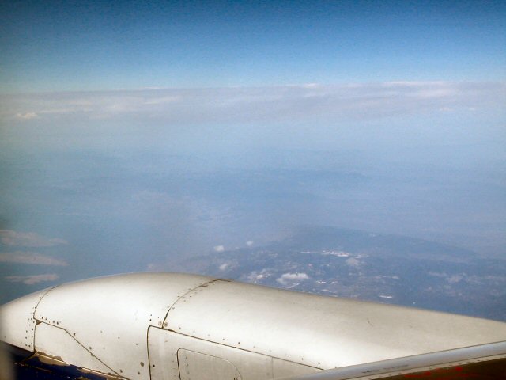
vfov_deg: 15.1
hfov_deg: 20.0
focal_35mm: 98
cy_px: 190
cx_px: 253
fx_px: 1433
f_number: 4.6
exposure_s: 1/532
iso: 100
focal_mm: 14.9
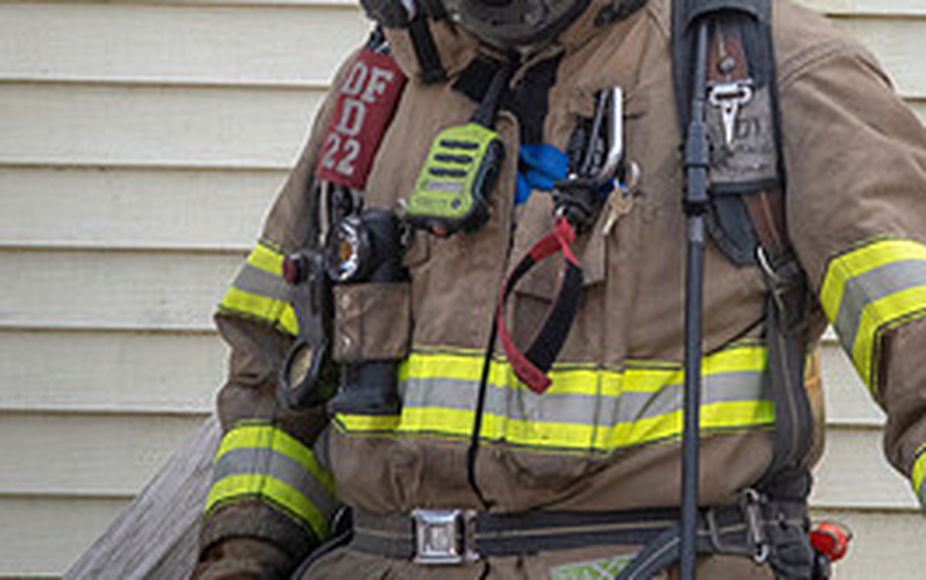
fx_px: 8207
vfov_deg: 4.0
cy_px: 64
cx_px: 555
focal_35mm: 325
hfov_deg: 6.5
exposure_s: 1/250
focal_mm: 70
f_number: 11
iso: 1000
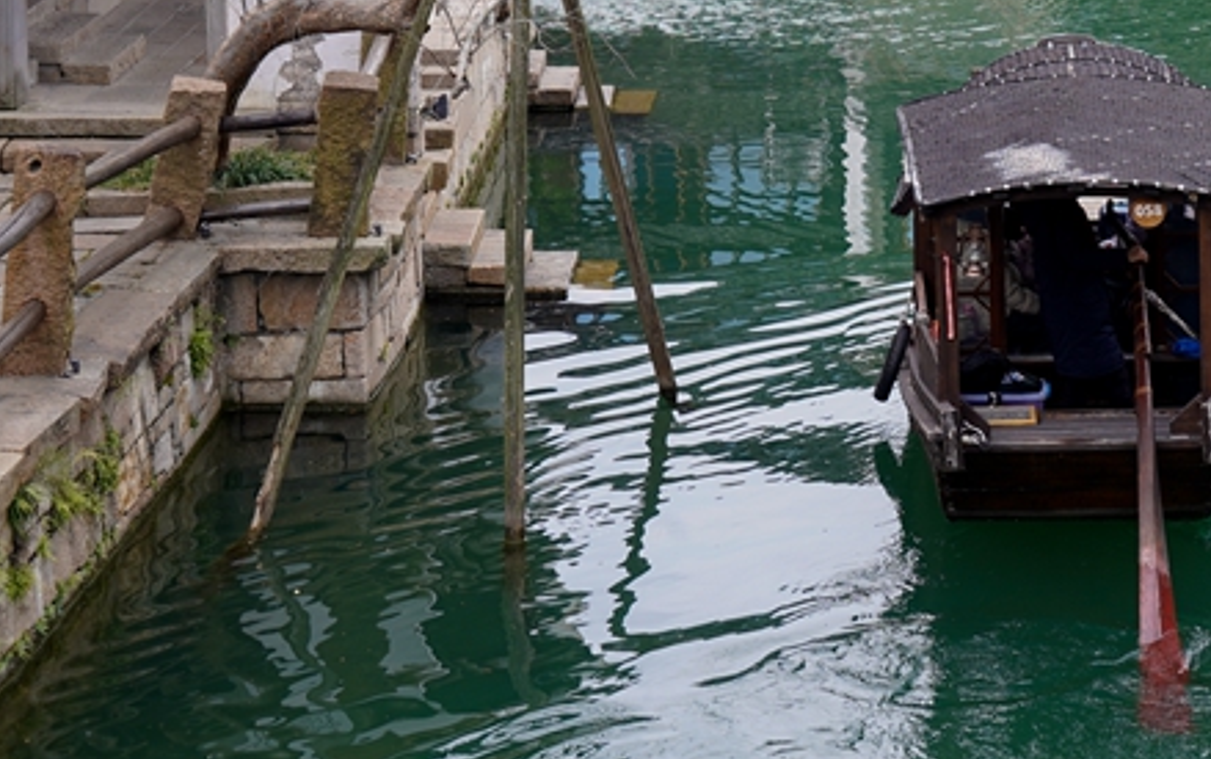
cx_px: 974
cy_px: -101
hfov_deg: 21.6
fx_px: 3137
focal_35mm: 95
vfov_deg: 13.5
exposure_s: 1/160
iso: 100
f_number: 4.5
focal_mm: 40
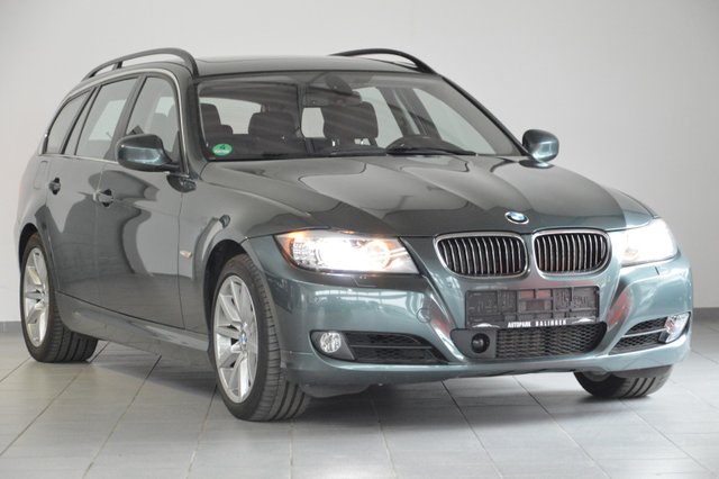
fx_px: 2246
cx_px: 360
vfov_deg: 12.2
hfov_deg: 18.2
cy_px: 240
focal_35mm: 112
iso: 2200
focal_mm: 75
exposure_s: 1/60
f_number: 5.3
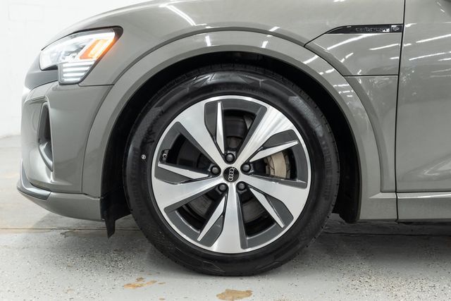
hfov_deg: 46.4
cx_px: 226
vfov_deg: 31.9
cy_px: 150
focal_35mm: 42
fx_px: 526
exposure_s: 1/40
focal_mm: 28
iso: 400
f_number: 3.2
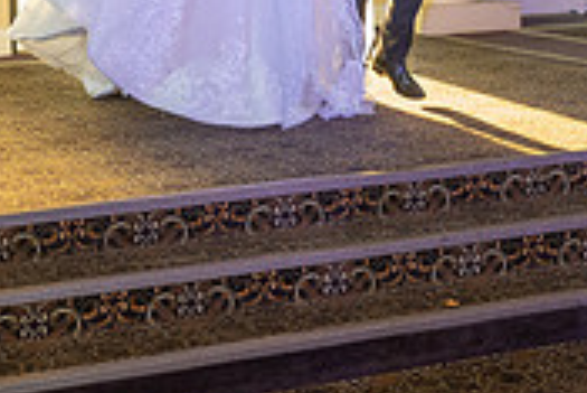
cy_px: -42
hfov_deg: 18.2
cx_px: 213
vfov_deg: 12.1
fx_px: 1828
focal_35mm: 112
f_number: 4
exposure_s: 1/80
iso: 800
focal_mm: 27
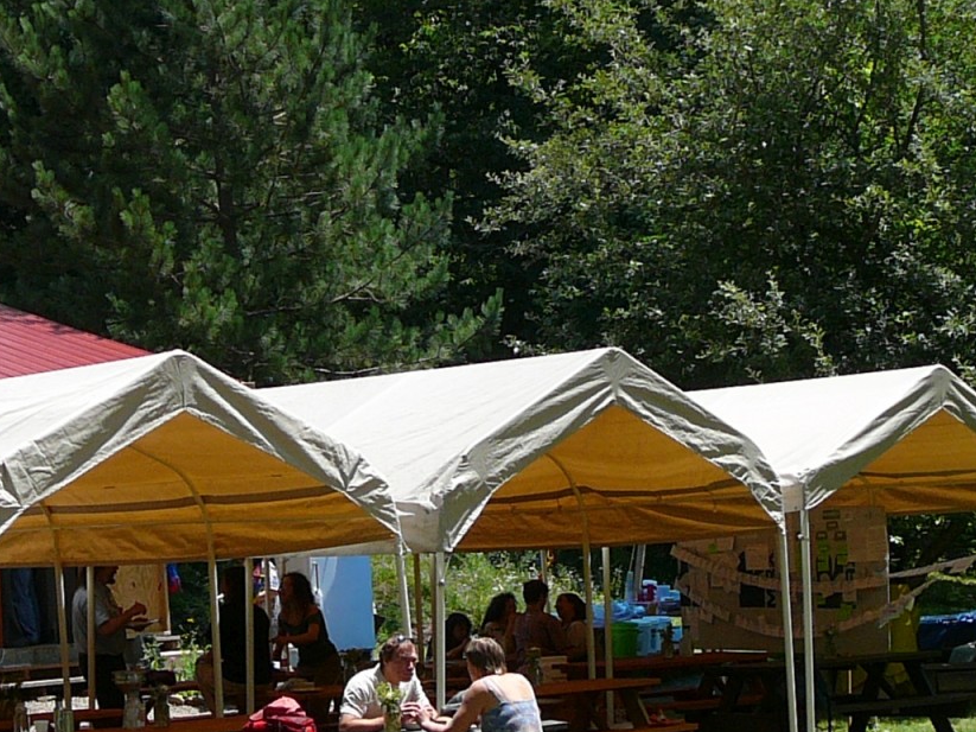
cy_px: 586
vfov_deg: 14.4
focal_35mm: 102
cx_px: 458
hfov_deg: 19.3
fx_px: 2875
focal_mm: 6.1
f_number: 3.1
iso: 80
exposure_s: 1/800
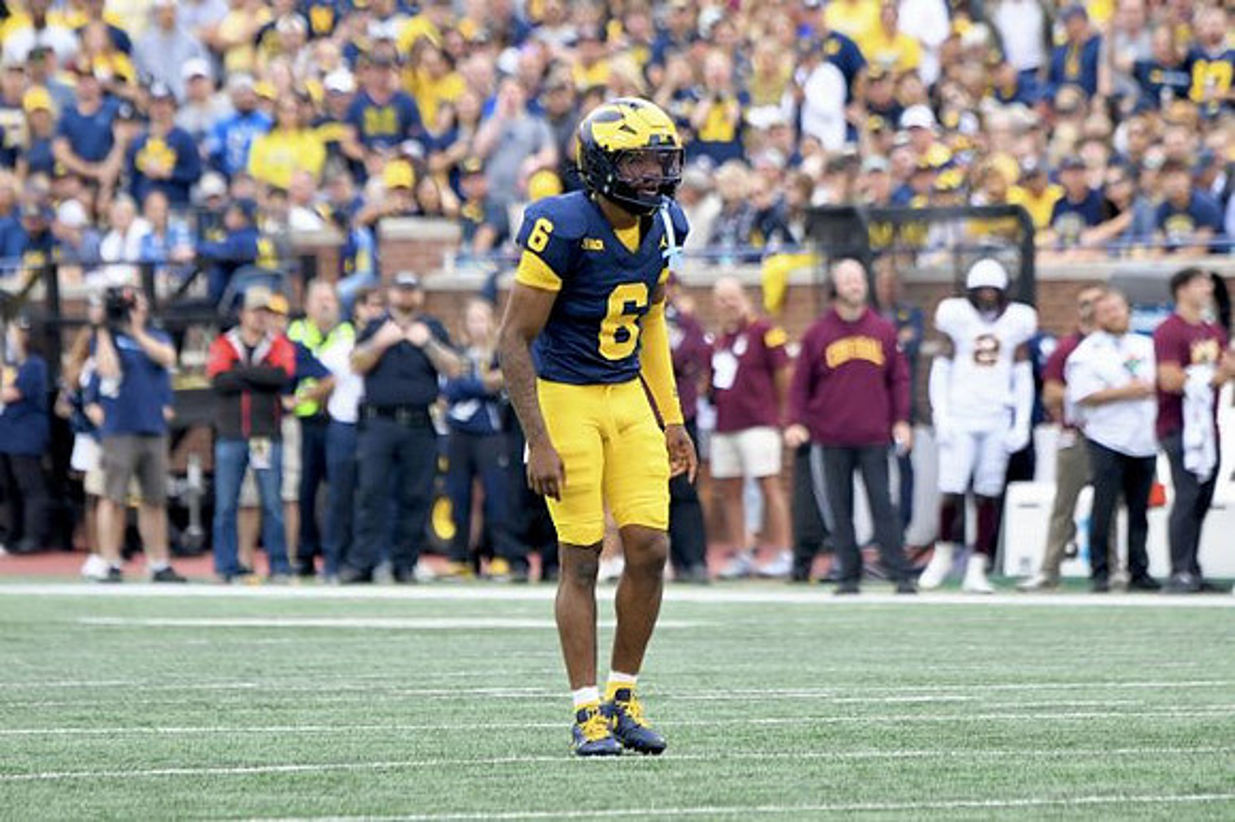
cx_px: 618
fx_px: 15942
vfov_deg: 3.0
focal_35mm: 465
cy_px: 411
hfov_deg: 4.4
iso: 1600
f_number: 5.6
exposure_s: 1/1000
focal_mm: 310
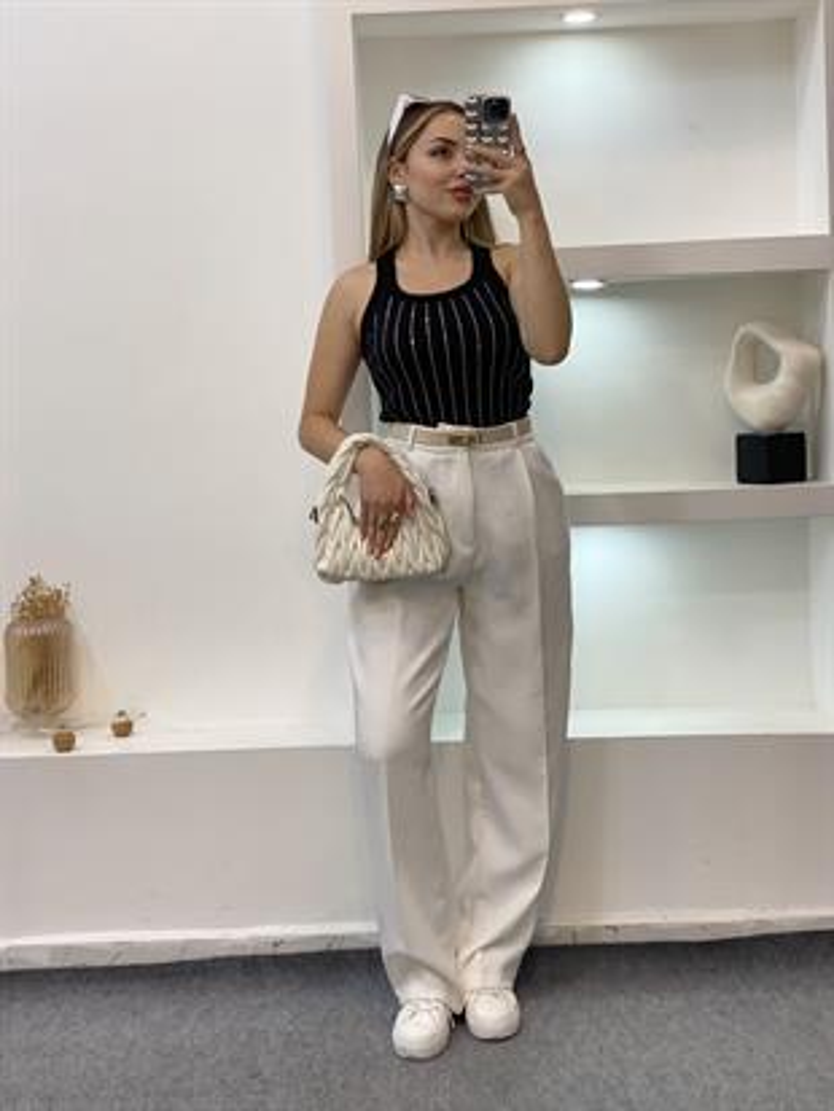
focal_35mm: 52
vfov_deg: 36.8
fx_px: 1670
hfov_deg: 28.0
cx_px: 417
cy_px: 556
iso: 80
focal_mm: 6
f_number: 2
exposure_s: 1/100
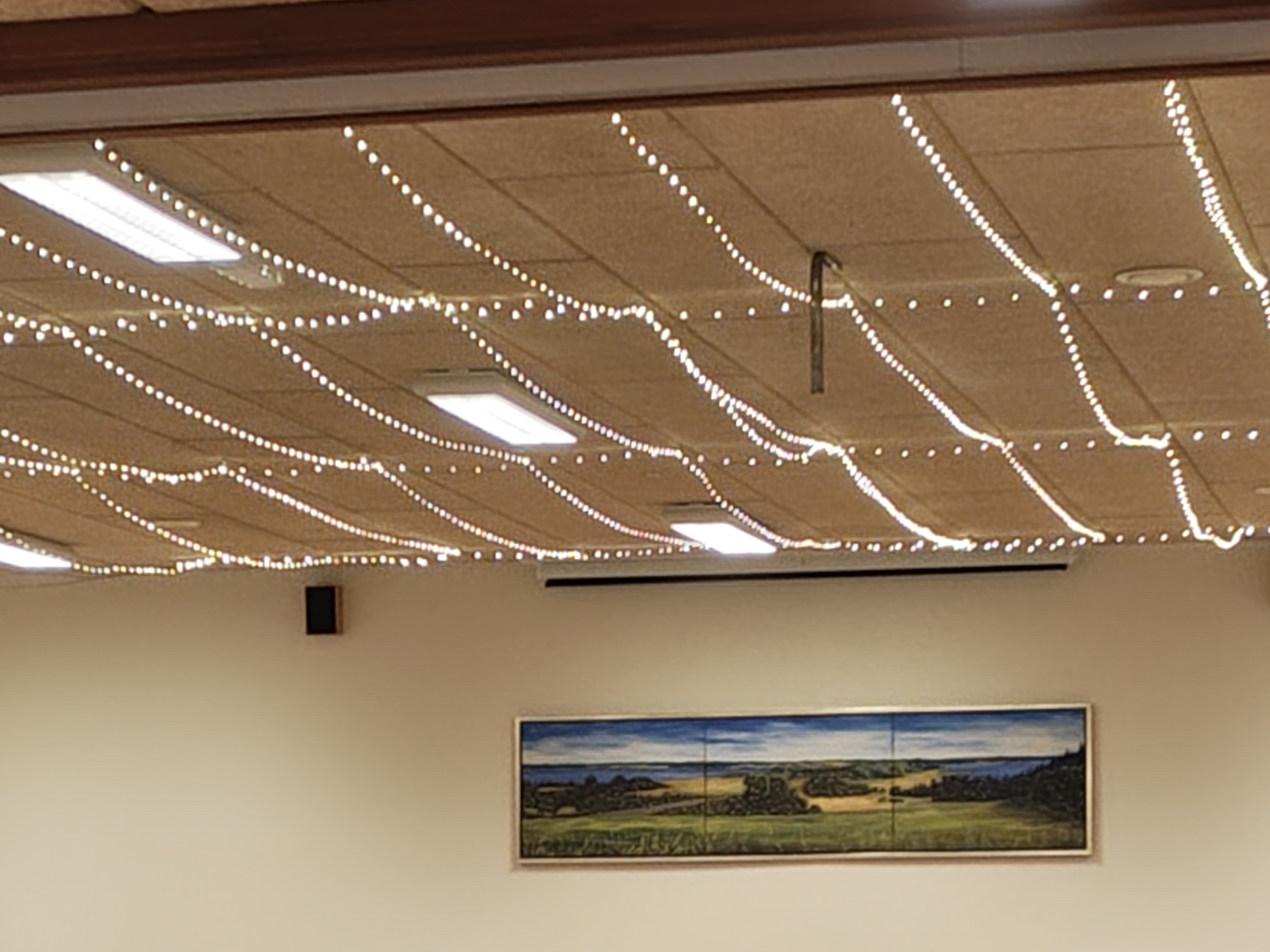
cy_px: 988
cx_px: 512
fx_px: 4513
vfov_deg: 11.9
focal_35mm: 123
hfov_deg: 16.0
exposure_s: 1/33.3
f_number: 1.88
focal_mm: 5.56
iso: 1817
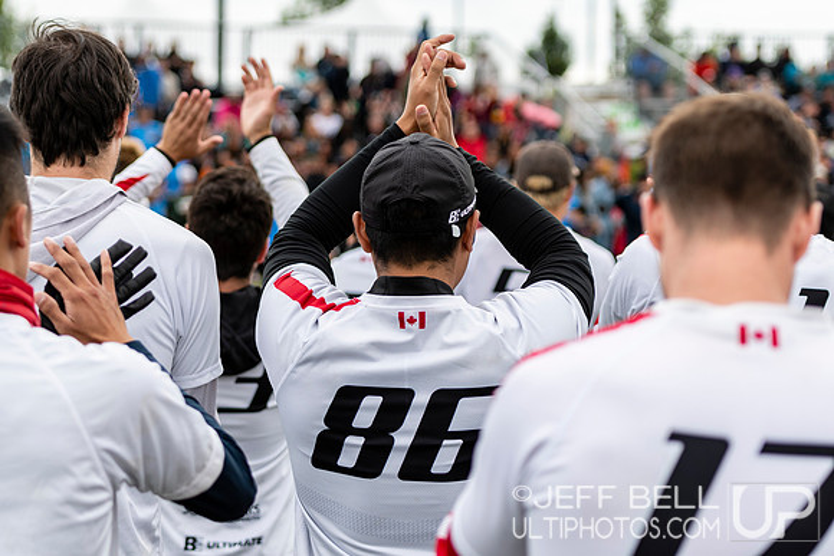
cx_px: 417
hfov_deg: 19.5
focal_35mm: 105
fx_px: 2433
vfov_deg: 13.0
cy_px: 278
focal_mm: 70
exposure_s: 1/1250
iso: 100
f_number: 2.8
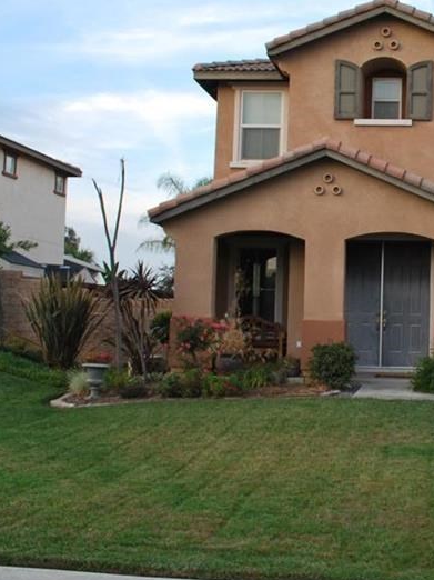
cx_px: 438
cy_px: 272
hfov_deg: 26.9
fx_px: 853
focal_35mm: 51
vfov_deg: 37.5
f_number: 5
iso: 200
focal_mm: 18
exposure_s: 1/100
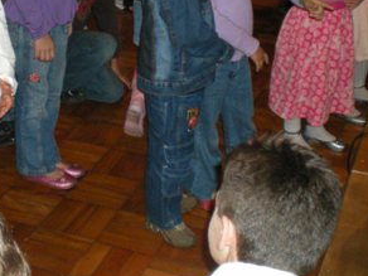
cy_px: 49
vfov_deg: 18.7
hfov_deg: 24.9
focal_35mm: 78
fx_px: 829
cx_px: 127
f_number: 3.1
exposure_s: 1/60
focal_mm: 6.3
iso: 212
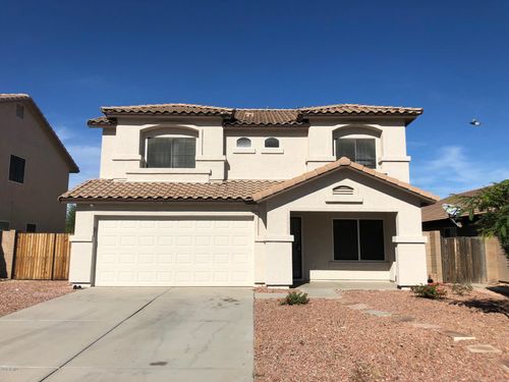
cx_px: 254
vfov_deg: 49.7
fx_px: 412
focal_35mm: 28
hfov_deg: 63.4
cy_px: 191
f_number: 1.8
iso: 20
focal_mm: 4
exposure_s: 1/4425
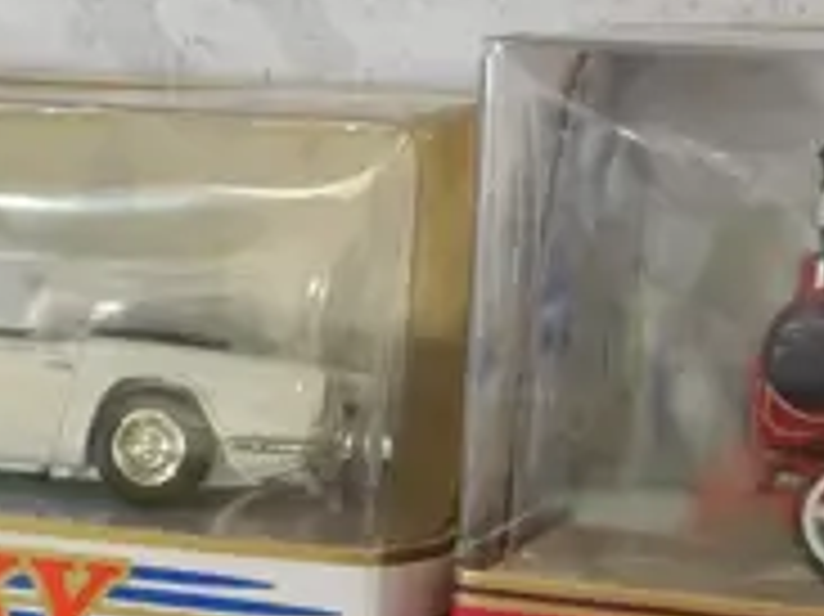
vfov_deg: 8.8
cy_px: 286
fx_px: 3996
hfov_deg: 11.6
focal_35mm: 168
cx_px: -126
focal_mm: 15
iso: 1600
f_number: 3.6
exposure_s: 1/60
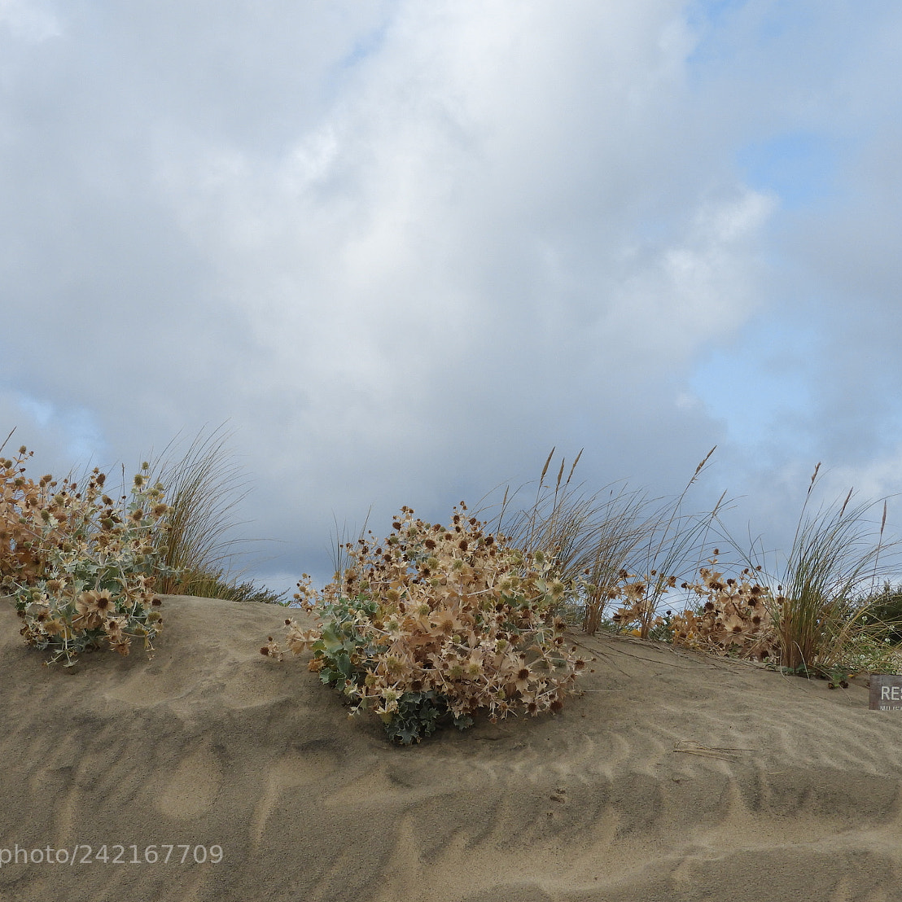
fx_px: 2447
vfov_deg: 20.9
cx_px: 449
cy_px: 430
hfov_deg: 20.9
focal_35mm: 83
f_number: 4.2
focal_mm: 11.6
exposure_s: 1/1250
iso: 100
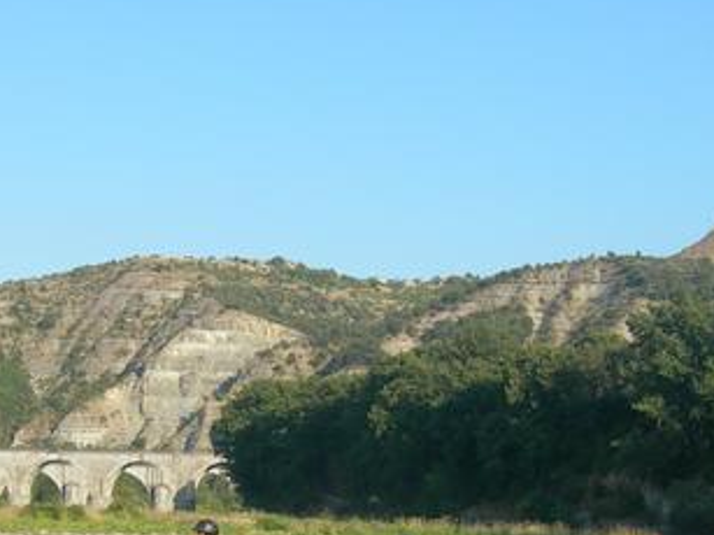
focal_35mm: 99
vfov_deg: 14.8
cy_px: 477
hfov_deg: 19.8
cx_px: 402
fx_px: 2041
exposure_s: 1/303
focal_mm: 7.8
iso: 50
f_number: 4.8
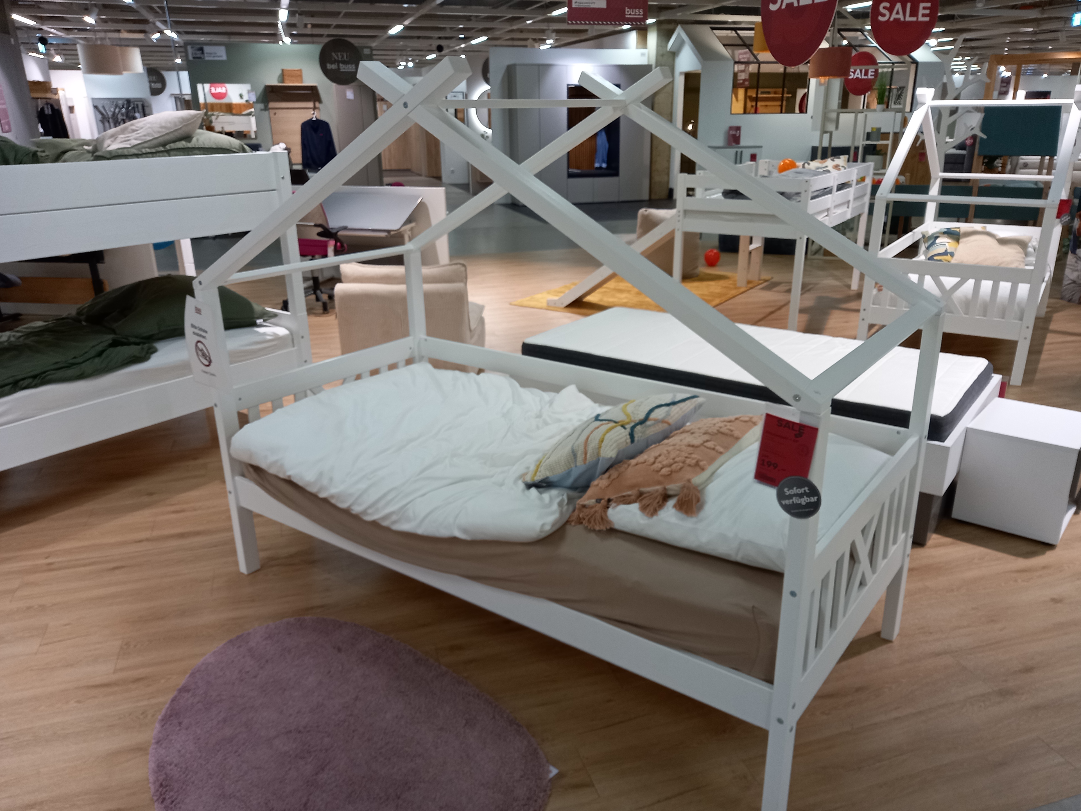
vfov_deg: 53.1
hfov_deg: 67.3
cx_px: 560
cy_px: 420
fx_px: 812
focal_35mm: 26
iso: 125
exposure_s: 1/50
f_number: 2
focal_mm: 4.6
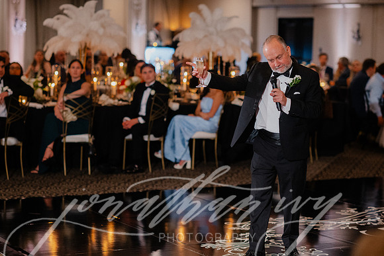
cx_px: 197
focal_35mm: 94
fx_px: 1007
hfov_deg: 21.6
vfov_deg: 14.5
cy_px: 120
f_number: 2
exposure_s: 1/160
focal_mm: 85
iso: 2000
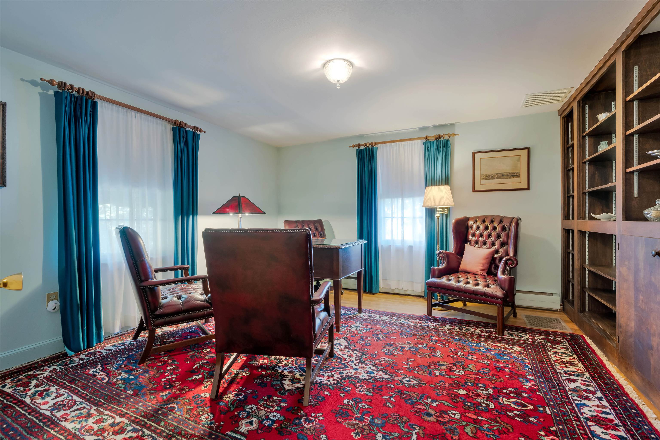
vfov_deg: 73.8
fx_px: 293
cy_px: 220
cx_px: 330
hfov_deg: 96.7
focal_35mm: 16
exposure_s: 1/45
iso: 800
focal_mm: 16
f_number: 8
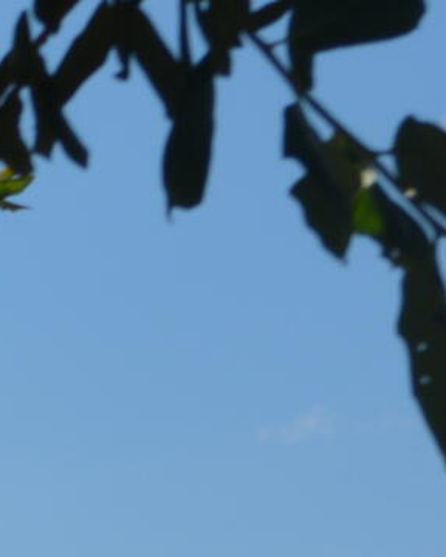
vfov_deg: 5.0
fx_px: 6187
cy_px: 1188
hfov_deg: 4.0
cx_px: -698
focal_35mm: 375
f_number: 9
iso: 100
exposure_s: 1/320
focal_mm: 32
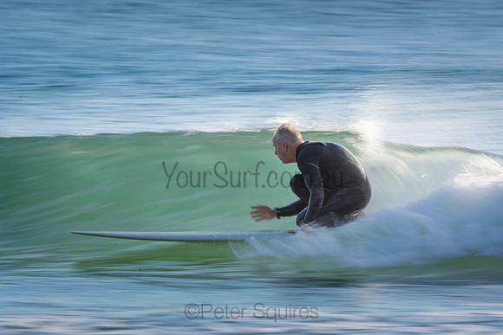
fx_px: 9643
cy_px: 168
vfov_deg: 2.0
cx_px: 252
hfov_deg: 3.0
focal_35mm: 690
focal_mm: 460
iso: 100
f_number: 22
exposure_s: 1/25
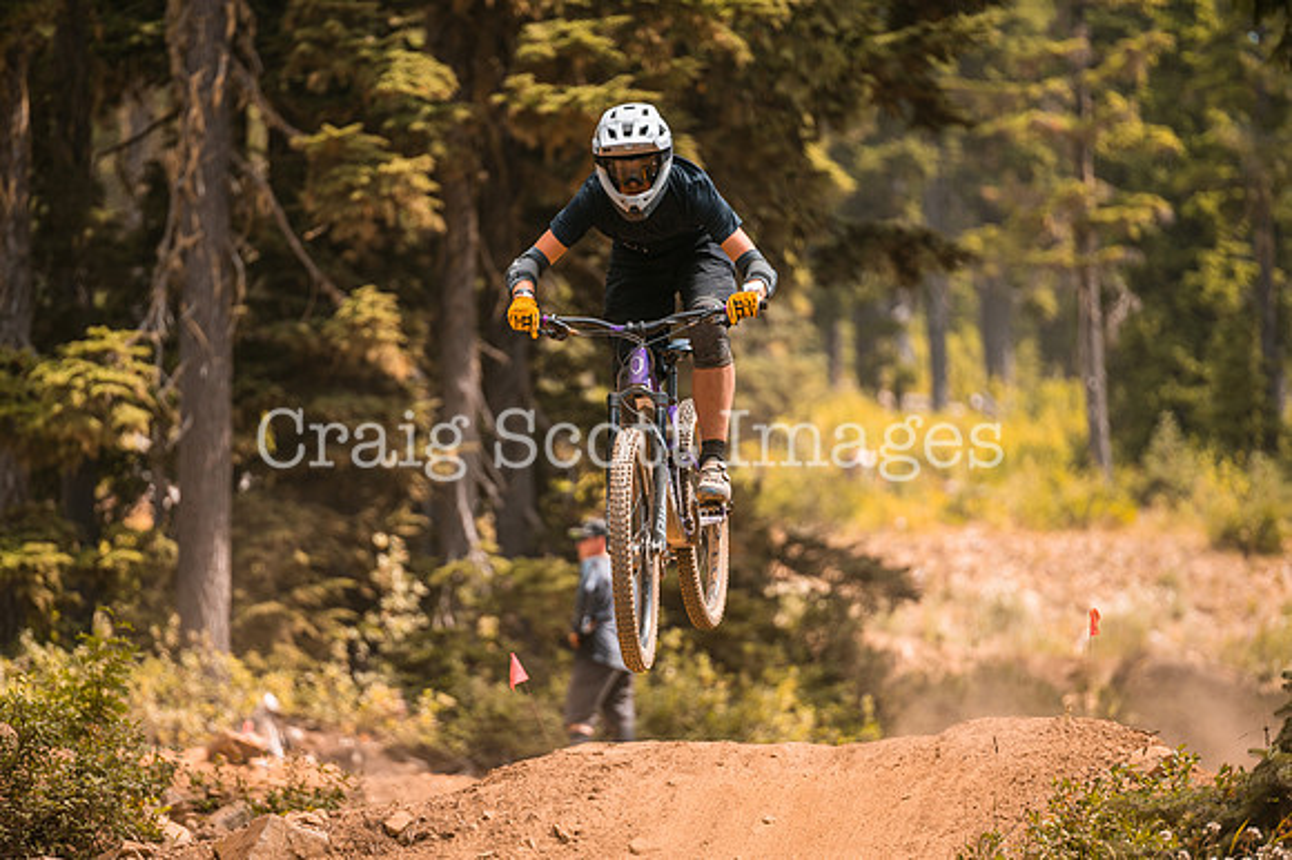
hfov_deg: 9.2
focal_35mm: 223
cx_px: 573
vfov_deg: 6.2
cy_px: 479
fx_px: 7986
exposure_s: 1/1600
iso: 200
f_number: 2.8
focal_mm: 200
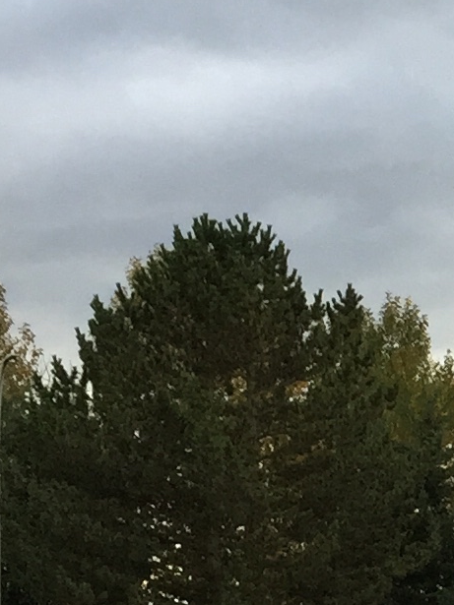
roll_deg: +0.2
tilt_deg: +0.7
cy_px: 648
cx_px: 1123
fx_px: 2694
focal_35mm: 154
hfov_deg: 8.7
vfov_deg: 12.6
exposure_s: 1/120
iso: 50
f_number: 2.2
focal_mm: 4.15
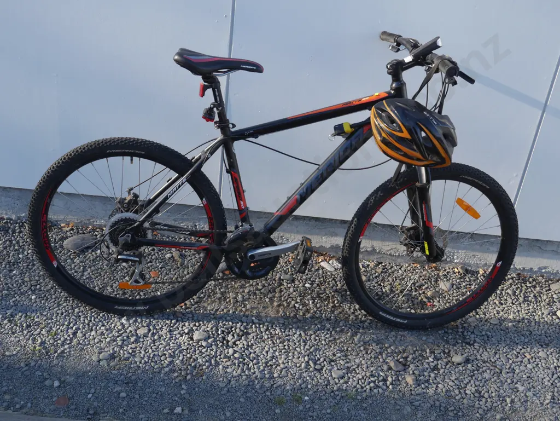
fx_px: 647
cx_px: 280
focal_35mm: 40
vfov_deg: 36.0
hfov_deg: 46.8
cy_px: 210
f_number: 5.6
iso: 200
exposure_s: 1/200
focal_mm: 20
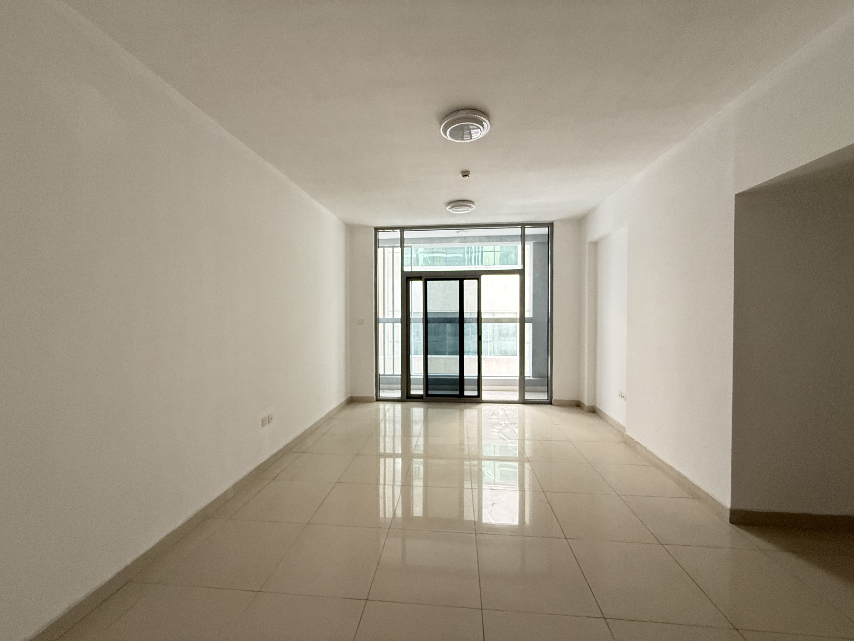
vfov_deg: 85.7
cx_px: 427
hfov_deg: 102.1
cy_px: 320
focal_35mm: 14
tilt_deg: -0.5
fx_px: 345
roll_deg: -0.6
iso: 320
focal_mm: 2.22
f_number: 2.2
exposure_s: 1/82
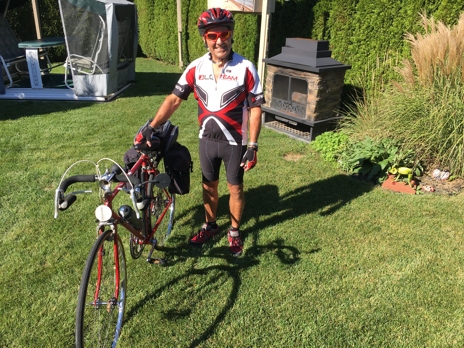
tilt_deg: -23.5
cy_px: 174
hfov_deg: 61.7
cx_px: 232
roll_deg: -2.3
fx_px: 389
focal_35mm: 29
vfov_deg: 48.2
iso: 25
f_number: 2.2
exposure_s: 1/739
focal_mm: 4.15
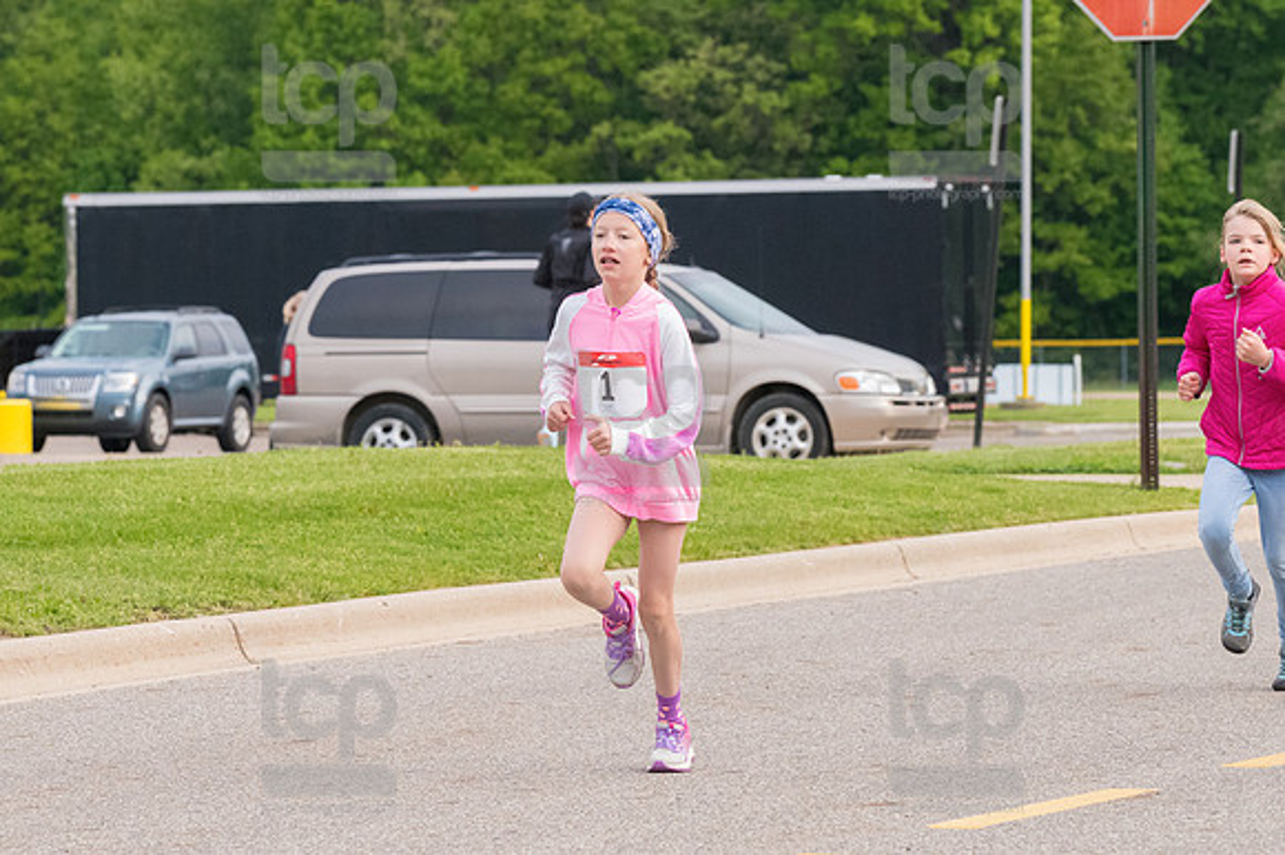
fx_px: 7206
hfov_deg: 10.2
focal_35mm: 202
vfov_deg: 6.8
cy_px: 428
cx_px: 642
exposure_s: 1/1250
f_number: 7.1
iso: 3200
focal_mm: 135
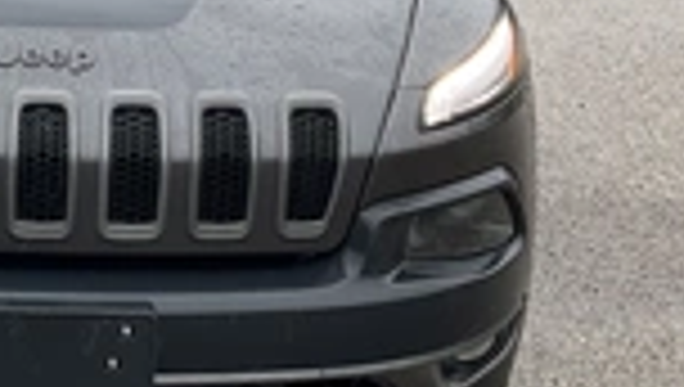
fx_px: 1507
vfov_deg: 14.5
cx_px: 22
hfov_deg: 24.5
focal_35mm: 83
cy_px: 45
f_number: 1.8
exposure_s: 1/177
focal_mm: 3
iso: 20
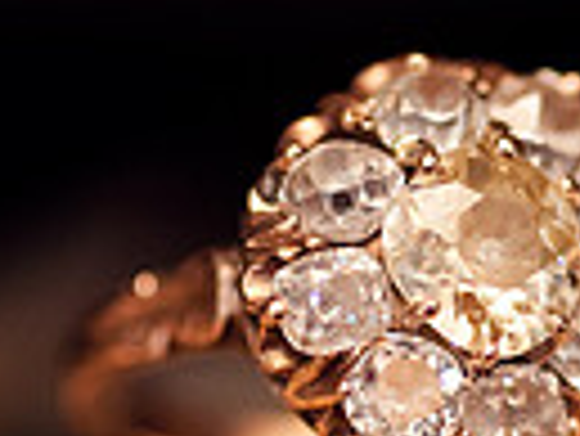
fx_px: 7614
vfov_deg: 3.3
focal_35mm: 454
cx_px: 391
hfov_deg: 4.4
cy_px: 58
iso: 200
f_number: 2.8
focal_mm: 105
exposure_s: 1/160
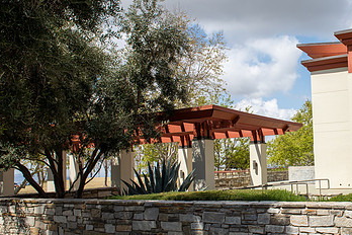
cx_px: 283
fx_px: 391
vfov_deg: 33.4
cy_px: 131
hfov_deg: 45.9
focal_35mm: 40
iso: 200
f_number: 11
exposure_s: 1/400
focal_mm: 24
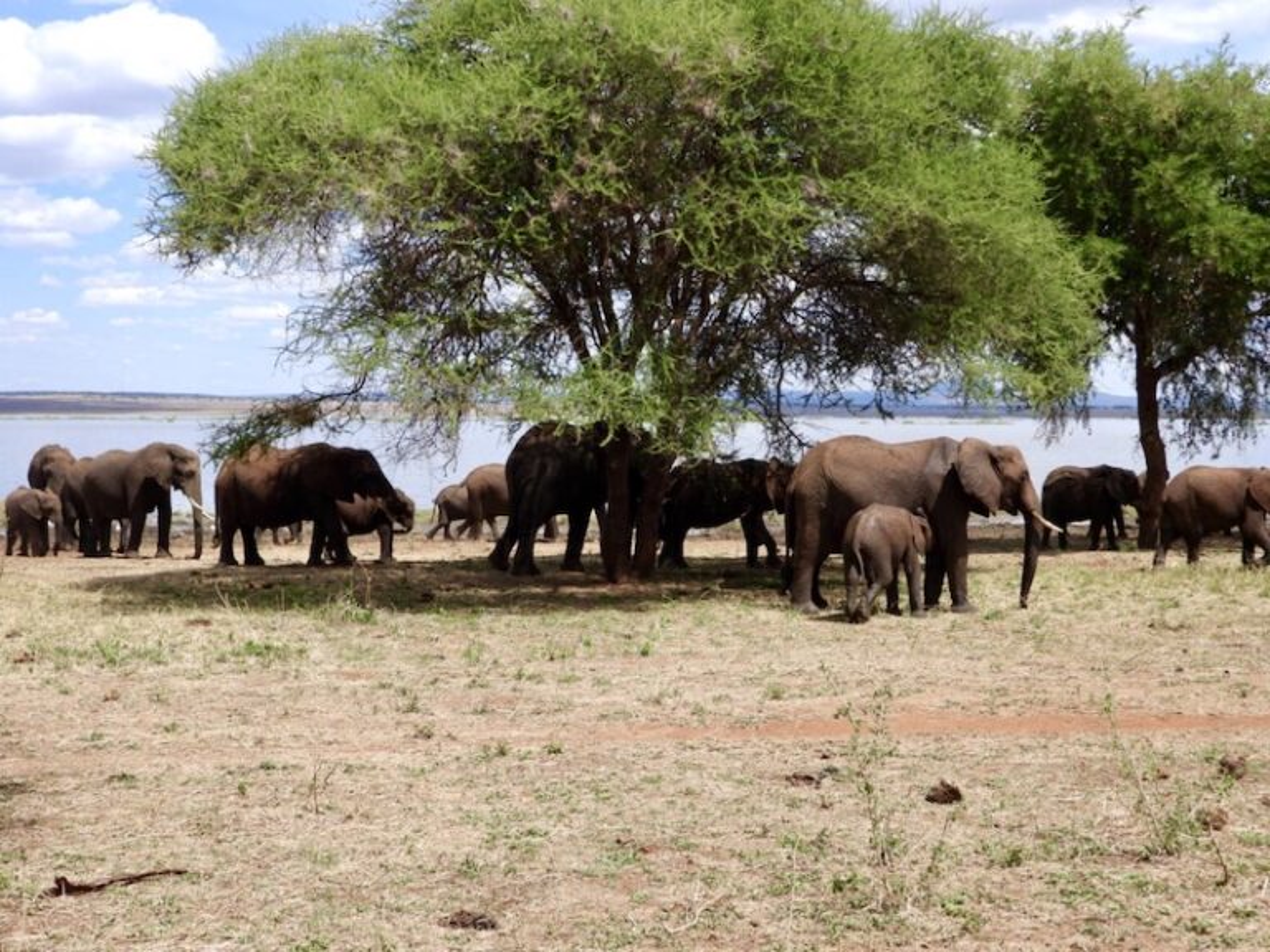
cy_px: 476
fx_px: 1504
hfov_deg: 45.8
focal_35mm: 41
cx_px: 635
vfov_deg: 35.1
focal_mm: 7.4
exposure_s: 1/1000
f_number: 3.2
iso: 100
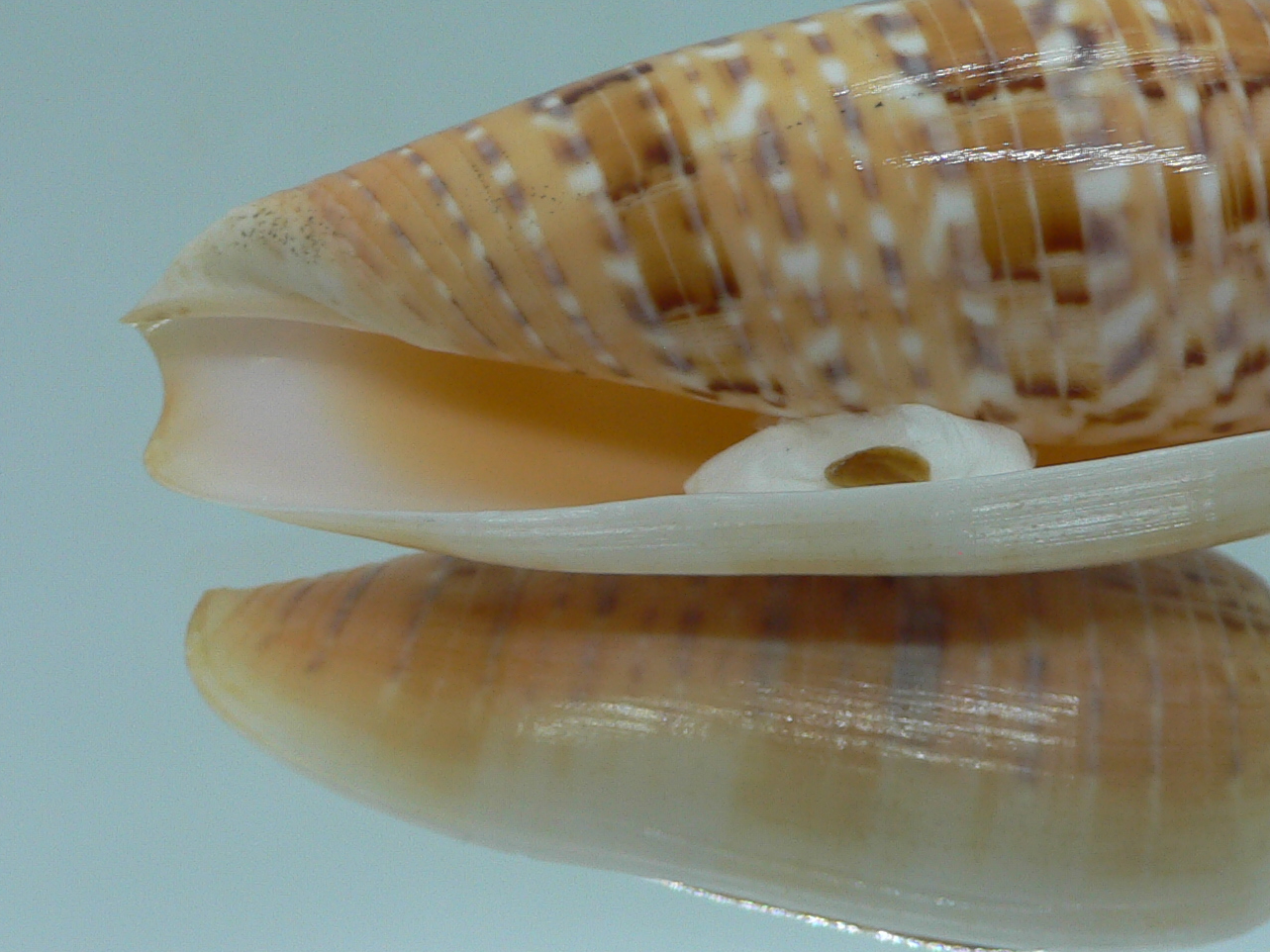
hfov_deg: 34.6
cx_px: 848
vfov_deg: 26.5
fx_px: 2018
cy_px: 406
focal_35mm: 55
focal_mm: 4.6
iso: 80
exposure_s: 1/60
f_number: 2.8
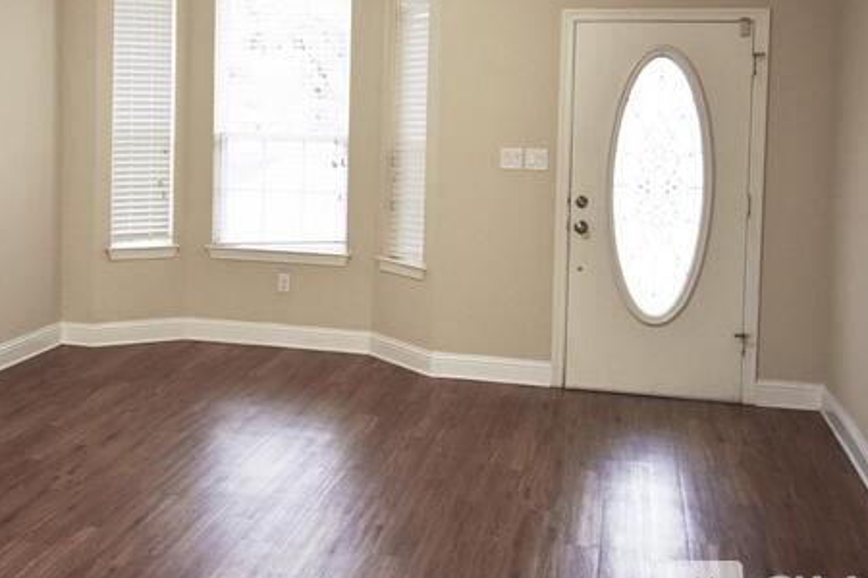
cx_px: 255
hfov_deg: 38.9
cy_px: 156
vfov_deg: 26.7
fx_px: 1205
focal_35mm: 50
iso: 400
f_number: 5.6
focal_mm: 20
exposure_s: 1/30
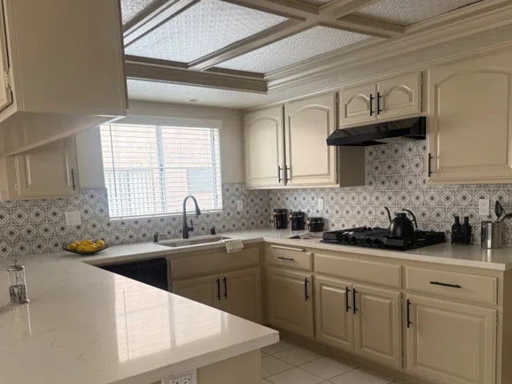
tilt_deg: -6.9
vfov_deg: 45.1
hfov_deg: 58.3
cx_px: 251
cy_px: 239
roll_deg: +2.5
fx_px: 459
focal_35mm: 31
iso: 160
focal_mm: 6.76
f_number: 1.78
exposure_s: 1/233
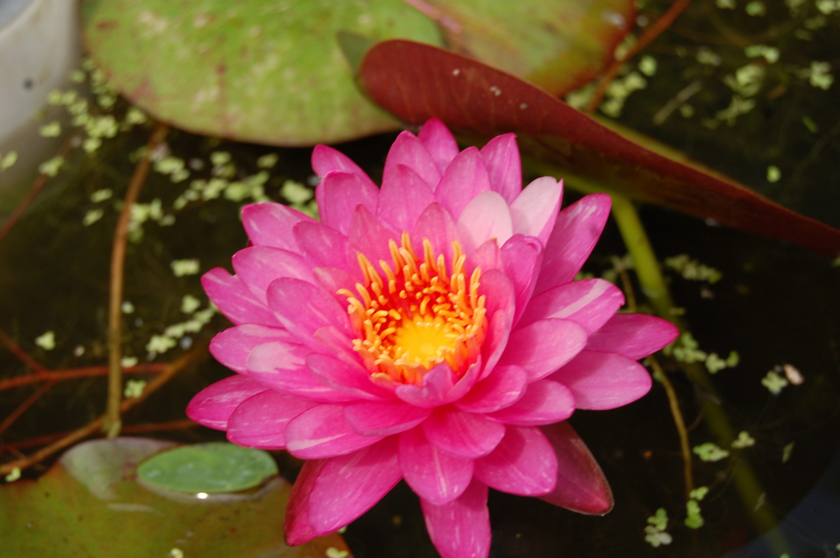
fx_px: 1923
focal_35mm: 82
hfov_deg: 24.6
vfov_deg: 16.5
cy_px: 279
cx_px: 420
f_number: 8
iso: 200
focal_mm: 55
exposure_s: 1/200
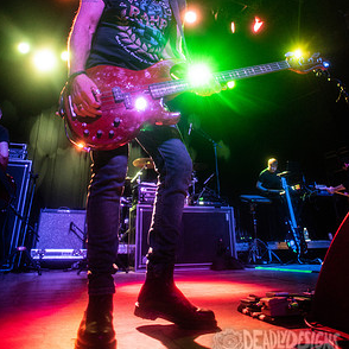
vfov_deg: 58.8
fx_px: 297
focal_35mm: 26
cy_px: 103
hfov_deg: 60.9
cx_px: 172
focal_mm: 20
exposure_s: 1/500
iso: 3200
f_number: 3.2
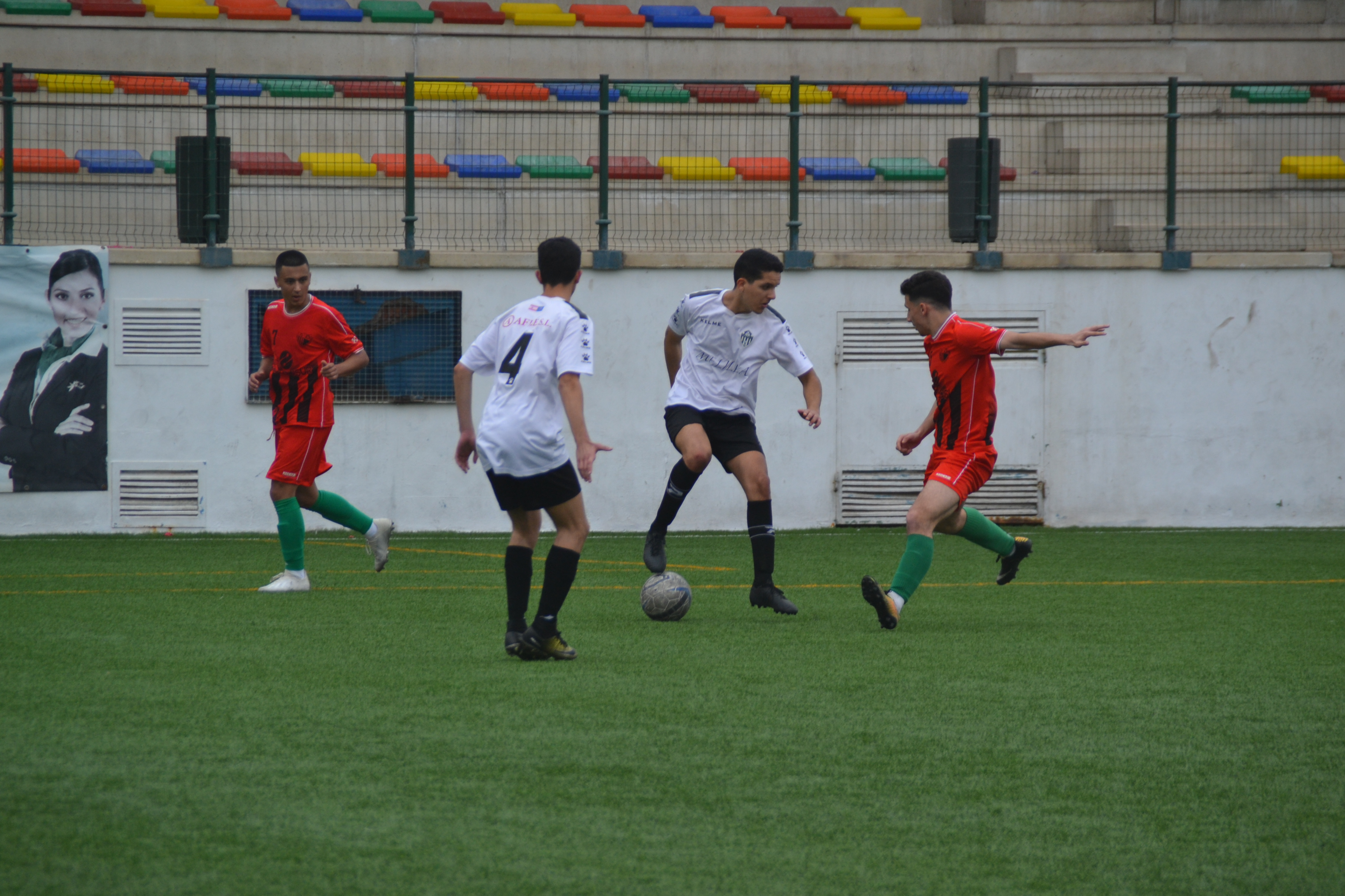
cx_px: 672
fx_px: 11207
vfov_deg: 4.6
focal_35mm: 300
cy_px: 448
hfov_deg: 6.9
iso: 400
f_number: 6.3
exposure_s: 1/1000
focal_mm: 200
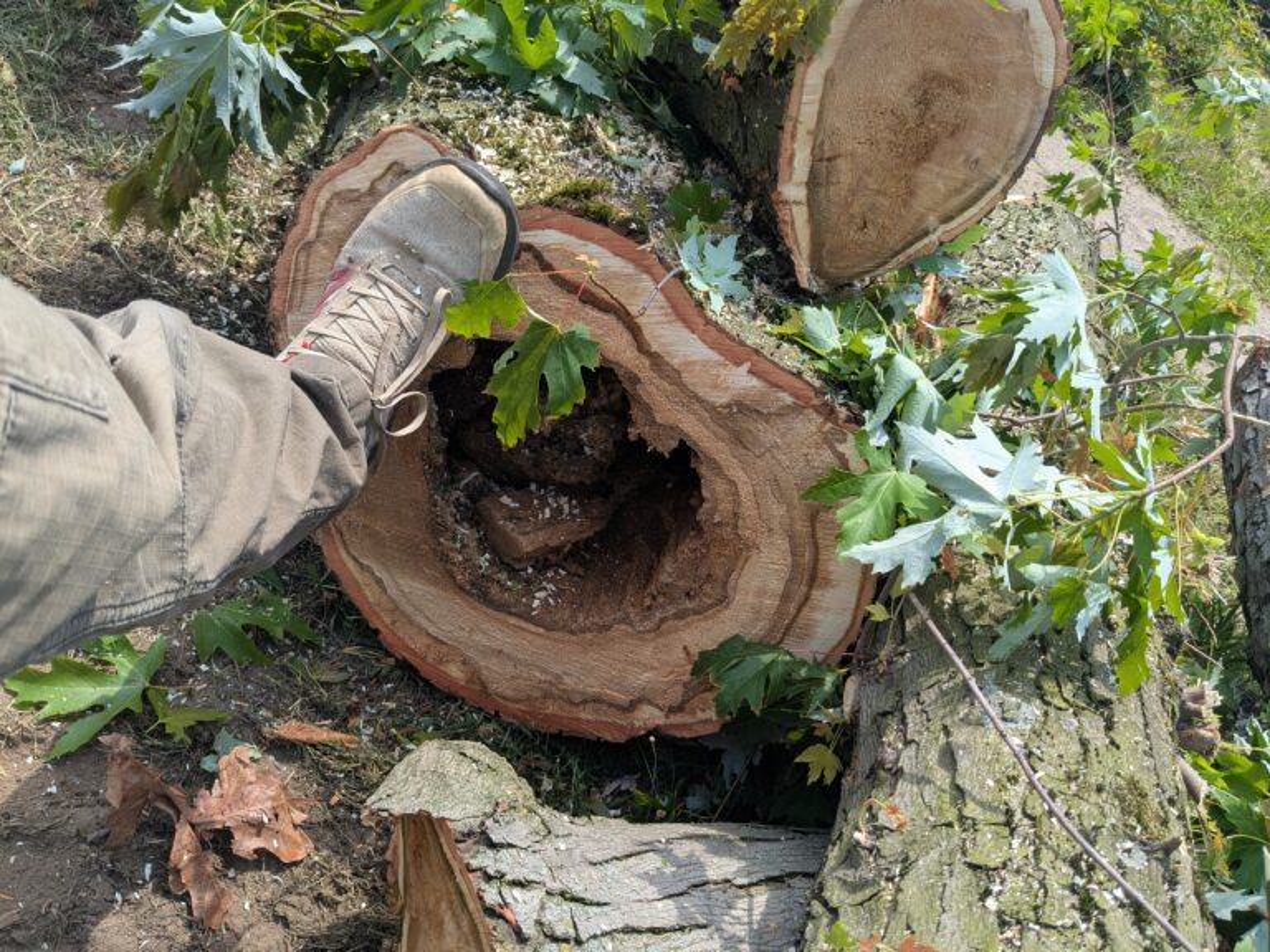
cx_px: 635
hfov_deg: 65.3
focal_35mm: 27
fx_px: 991
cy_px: 476
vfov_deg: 51.4
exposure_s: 1/975
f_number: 1.73
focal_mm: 4.38
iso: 43
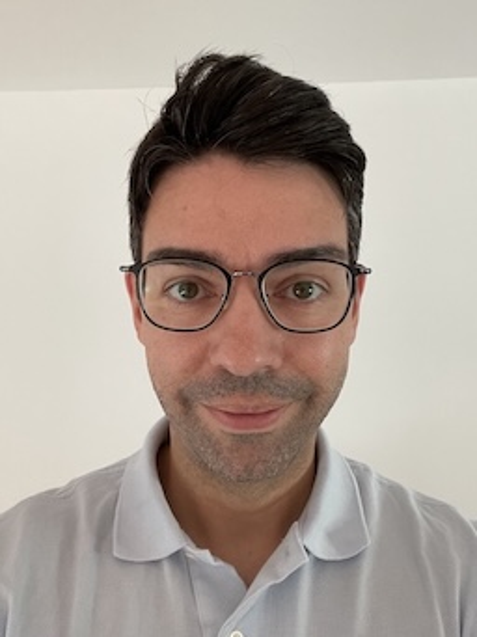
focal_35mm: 30
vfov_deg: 60.0
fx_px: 552
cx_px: 238
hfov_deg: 46.7
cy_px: 318
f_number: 2.2
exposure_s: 1/40
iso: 400
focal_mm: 2.71
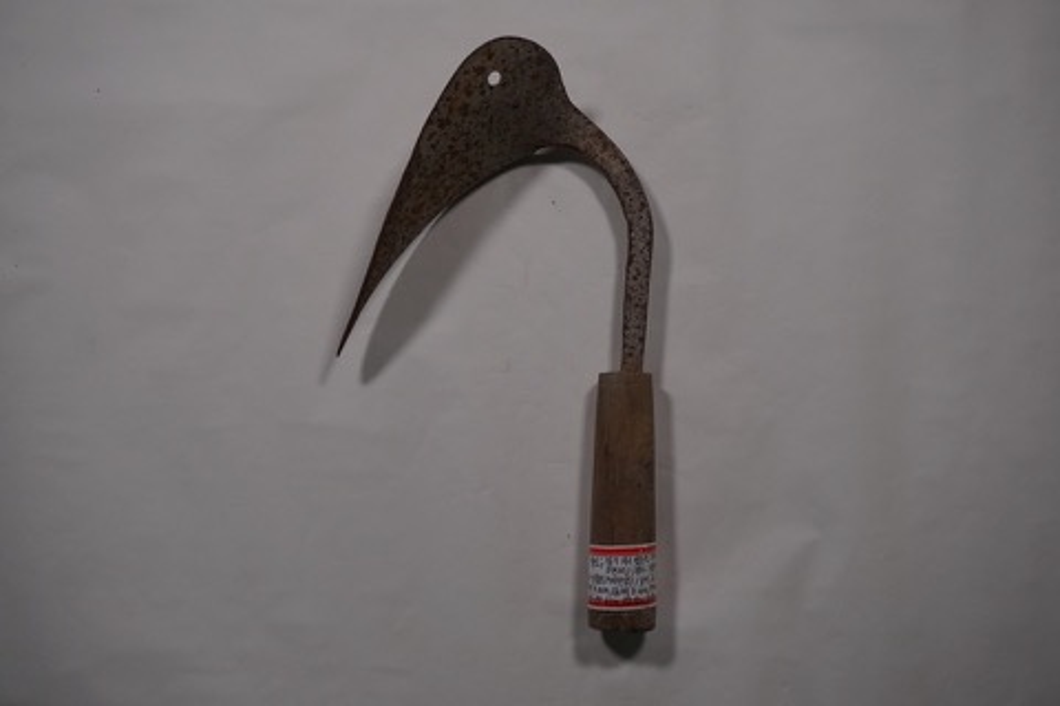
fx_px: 1413
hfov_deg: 41.1
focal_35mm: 48
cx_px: 530
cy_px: 353
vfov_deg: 28.1
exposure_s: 1/160
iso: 400
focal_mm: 32
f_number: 5
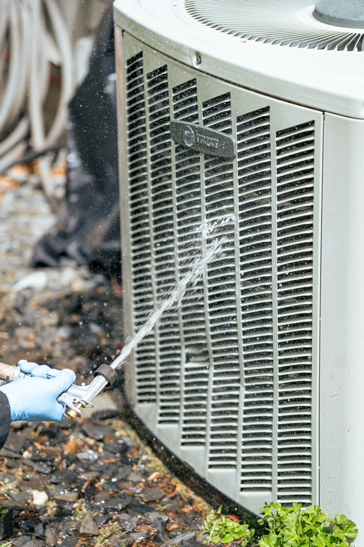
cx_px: 182
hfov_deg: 13.0
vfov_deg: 19.5
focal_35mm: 105
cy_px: 274
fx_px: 1592
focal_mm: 105
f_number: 2.8
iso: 100
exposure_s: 1/1000
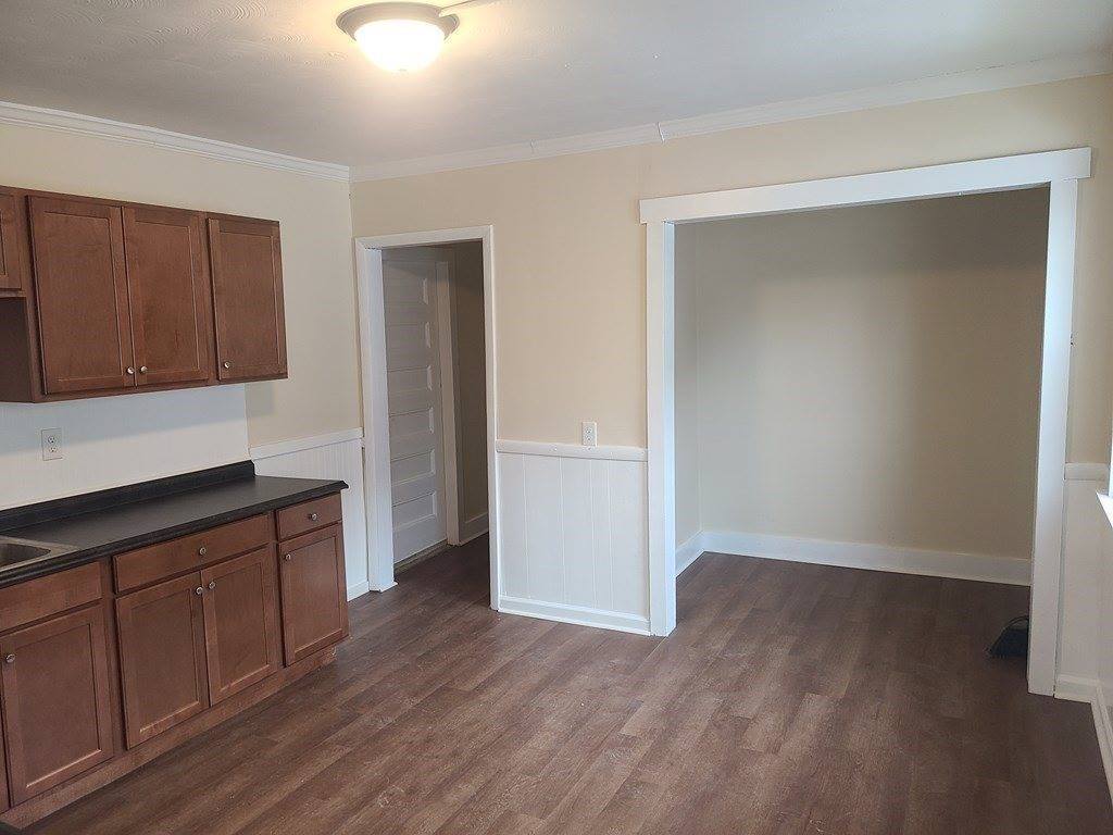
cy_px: 418
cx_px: 556
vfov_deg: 53.1
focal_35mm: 26
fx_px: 836
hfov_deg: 67.3
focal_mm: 5.4
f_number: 1.8
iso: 160
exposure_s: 1/60
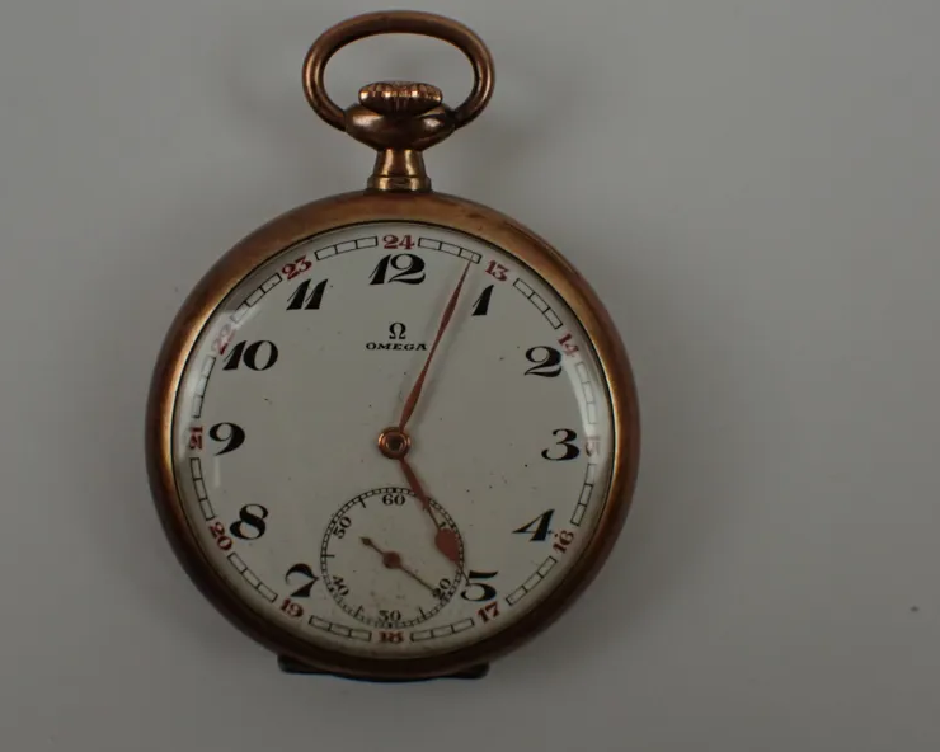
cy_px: 376
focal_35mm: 57
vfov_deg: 26.7
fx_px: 1586
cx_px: 445
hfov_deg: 33.0
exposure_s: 1/200
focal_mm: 9.65
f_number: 3.3
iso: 320
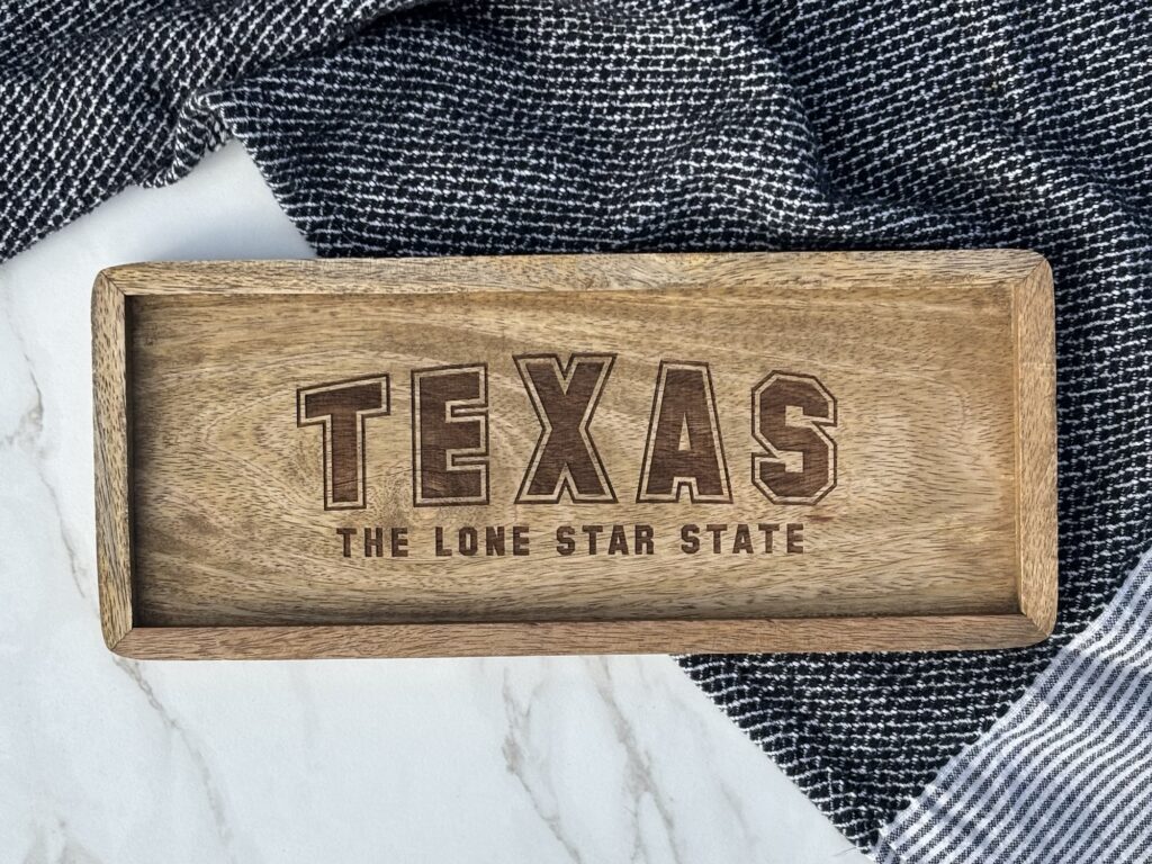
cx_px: 576
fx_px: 1731
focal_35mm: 52
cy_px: 432
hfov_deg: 36.8
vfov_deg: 28.0
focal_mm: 5.96
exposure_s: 1/1027
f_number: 1.6
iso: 32
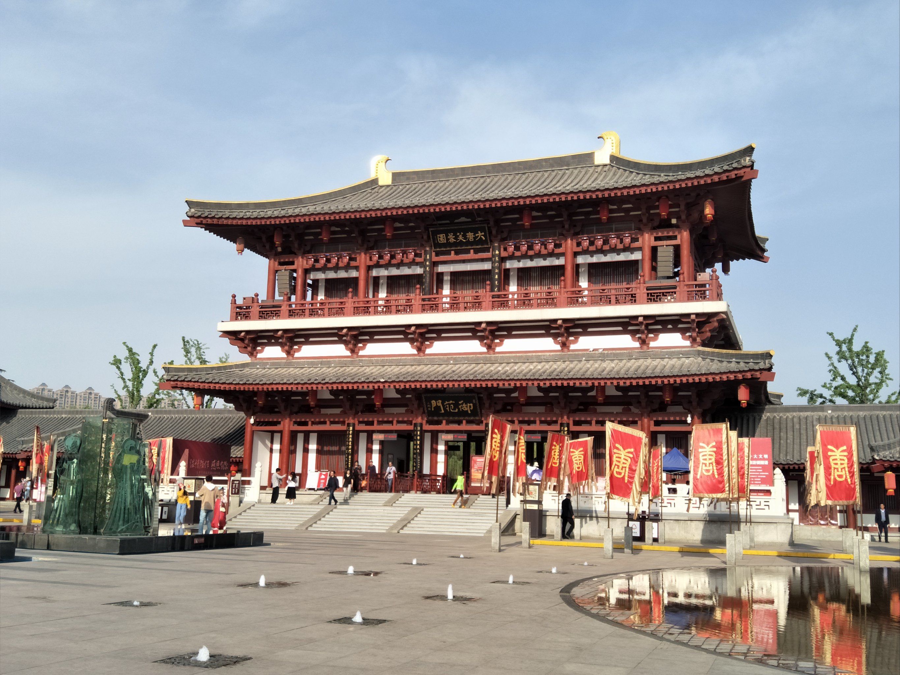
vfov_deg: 56.8
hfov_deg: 71.6
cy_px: 338
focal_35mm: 24
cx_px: 450
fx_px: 624
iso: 33
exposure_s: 1/1250
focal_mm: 4.1
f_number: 1.7
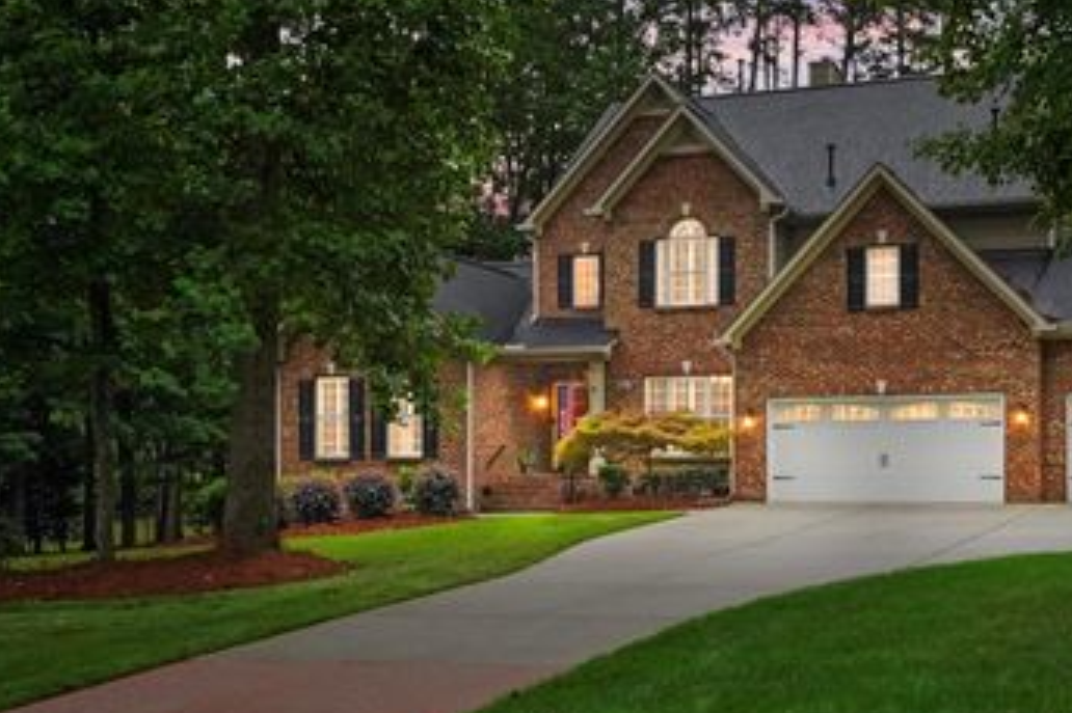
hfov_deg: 40.5
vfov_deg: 28.0
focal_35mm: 48
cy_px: 332
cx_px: 739
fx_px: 1429
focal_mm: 33
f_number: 10
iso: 12800
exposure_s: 1/640
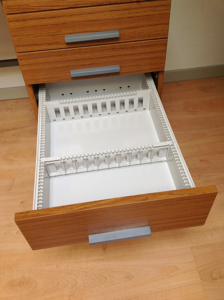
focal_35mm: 35
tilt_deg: -46.2
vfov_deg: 52.7
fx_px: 303
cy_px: 150
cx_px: 112
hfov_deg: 40.6
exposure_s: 1/24
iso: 50
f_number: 2.4
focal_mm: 4.28
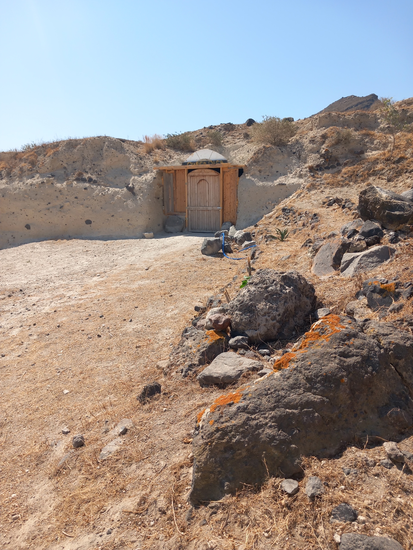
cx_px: 206
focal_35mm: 27
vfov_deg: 65.3
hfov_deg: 51.4
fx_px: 430
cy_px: 275
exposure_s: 1/547
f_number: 1.8
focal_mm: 4
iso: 20
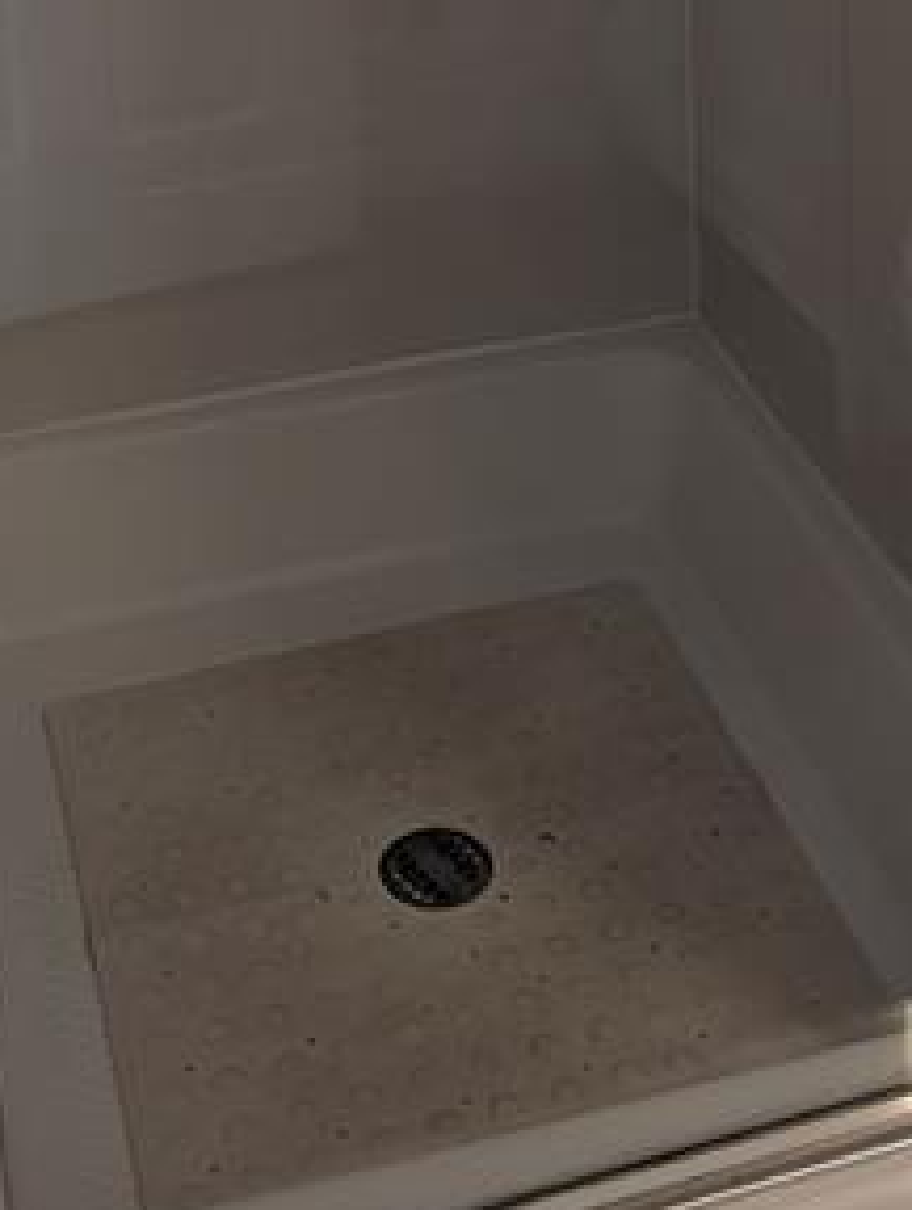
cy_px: -374
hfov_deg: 23.0
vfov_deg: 25.8
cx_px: 387
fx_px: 2242
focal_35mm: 64
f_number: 1.68
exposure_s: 1/120
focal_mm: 6.9
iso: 703
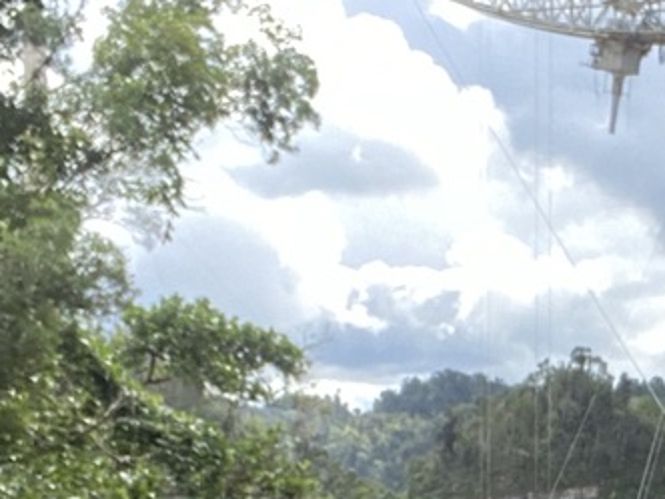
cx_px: 727
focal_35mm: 111
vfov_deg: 12.8
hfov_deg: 17.2
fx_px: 2132
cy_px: 697
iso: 25
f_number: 2.2
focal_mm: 2.71
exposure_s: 1/157
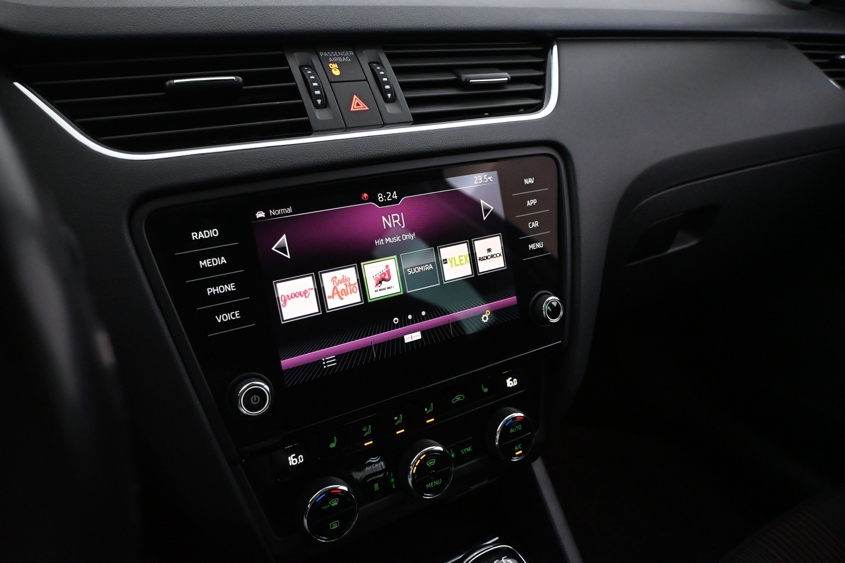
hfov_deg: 67.4
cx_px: 422
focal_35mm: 27
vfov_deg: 47.9
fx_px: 634
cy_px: 282
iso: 4000
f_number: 3.5
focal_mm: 18
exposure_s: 1/60
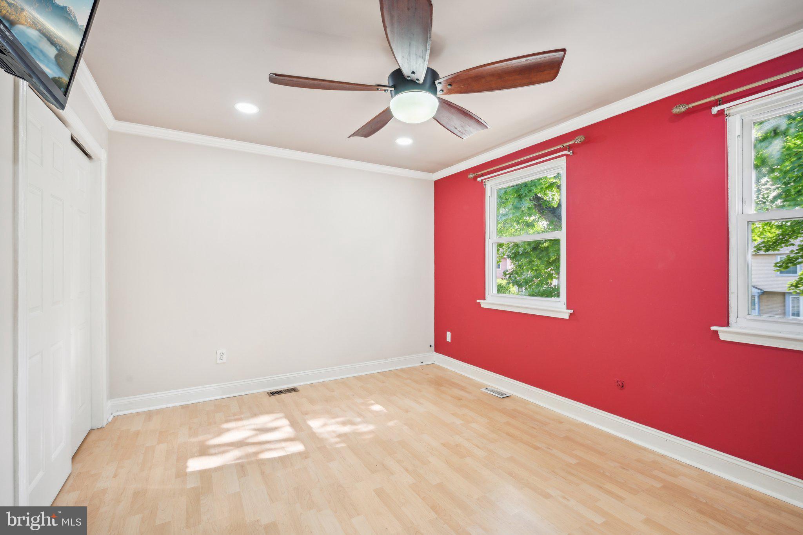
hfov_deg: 96.7
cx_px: 402
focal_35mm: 16
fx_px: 357
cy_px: 268
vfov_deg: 73.7
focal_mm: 16
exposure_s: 1/13
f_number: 8
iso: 400
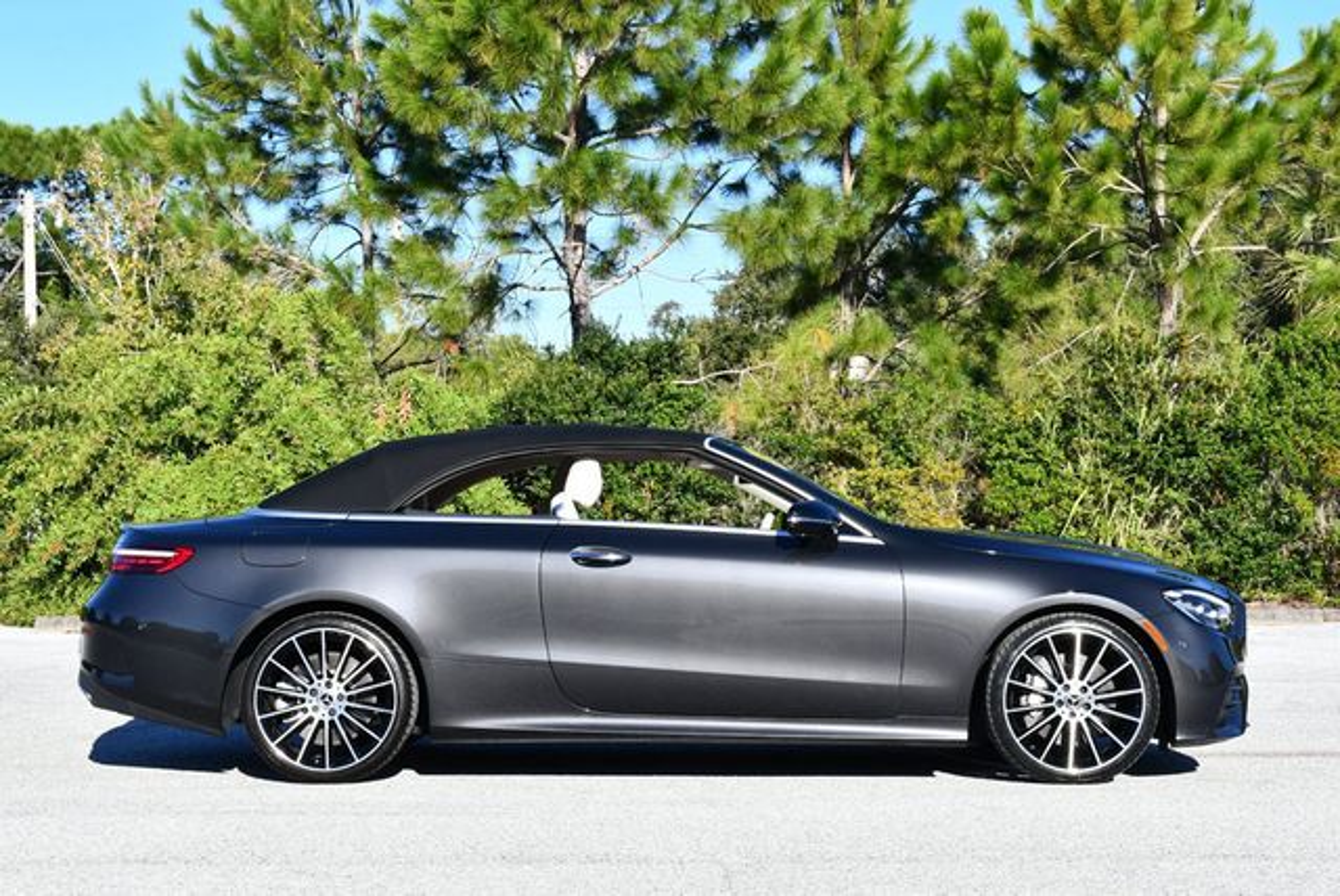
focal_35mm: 64
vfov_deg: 21.3
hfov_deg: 31.4
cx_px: 670
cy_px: 448
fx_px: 2384
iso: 200
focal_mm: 32
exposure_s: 1/250
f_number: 8
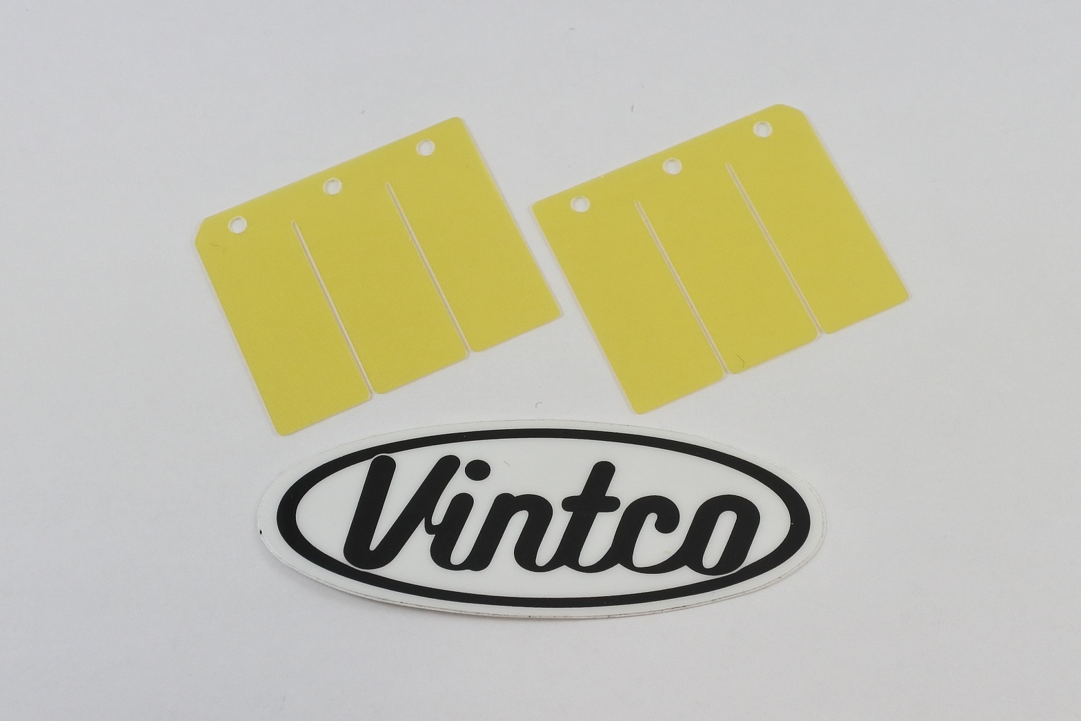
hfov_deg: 50.7
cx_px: 540
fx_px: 1141
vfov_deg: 35.1
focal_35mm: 38
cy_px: 360
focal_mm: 14.3
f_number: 4
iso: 400
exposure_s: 1/200
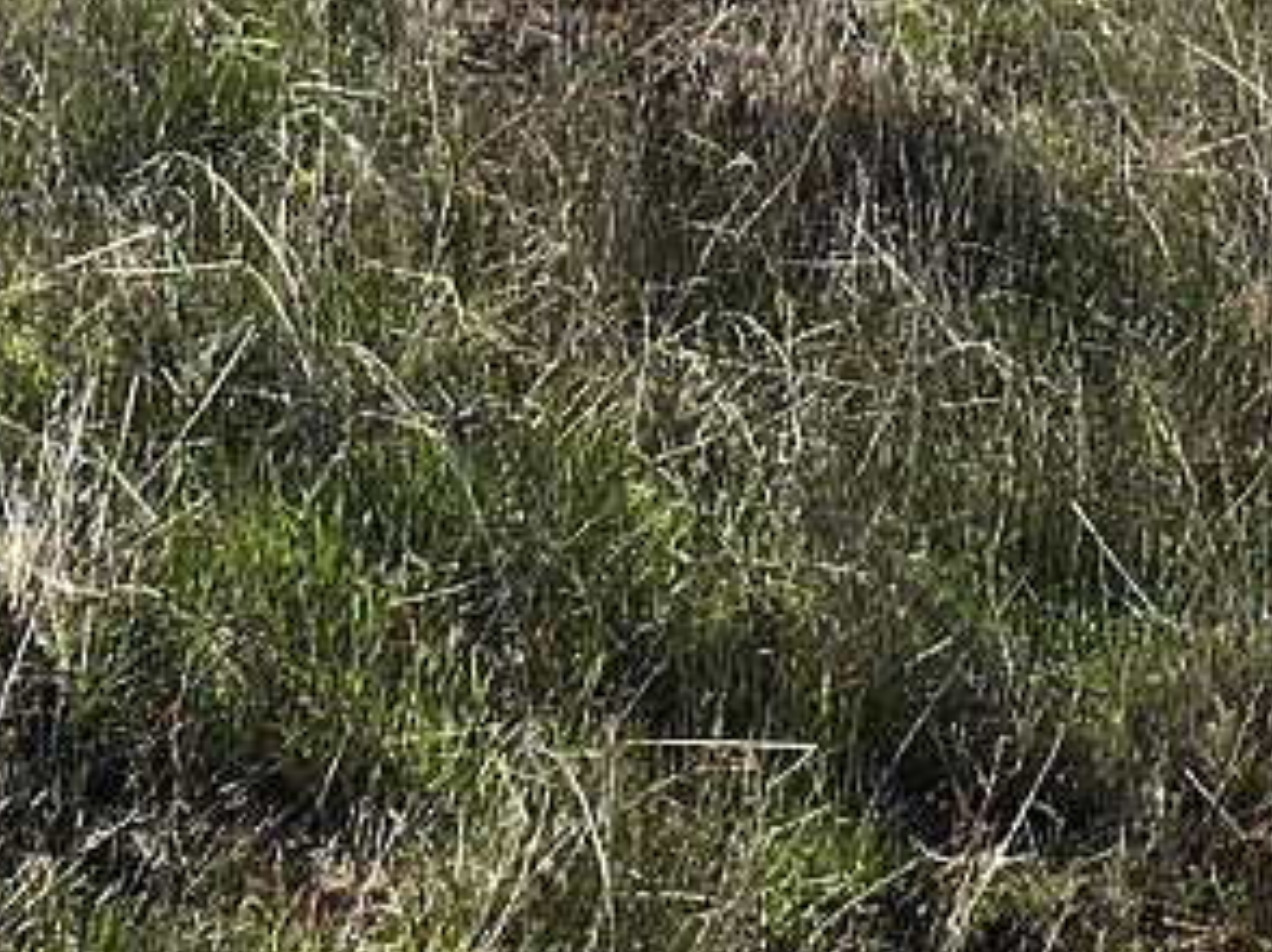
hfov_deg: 12.5
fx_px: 5801
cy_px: -1320
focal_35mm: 158
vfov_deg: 8.6
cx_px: 904
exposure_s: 1/1538
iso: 25
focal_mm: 4.15
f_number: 2.2
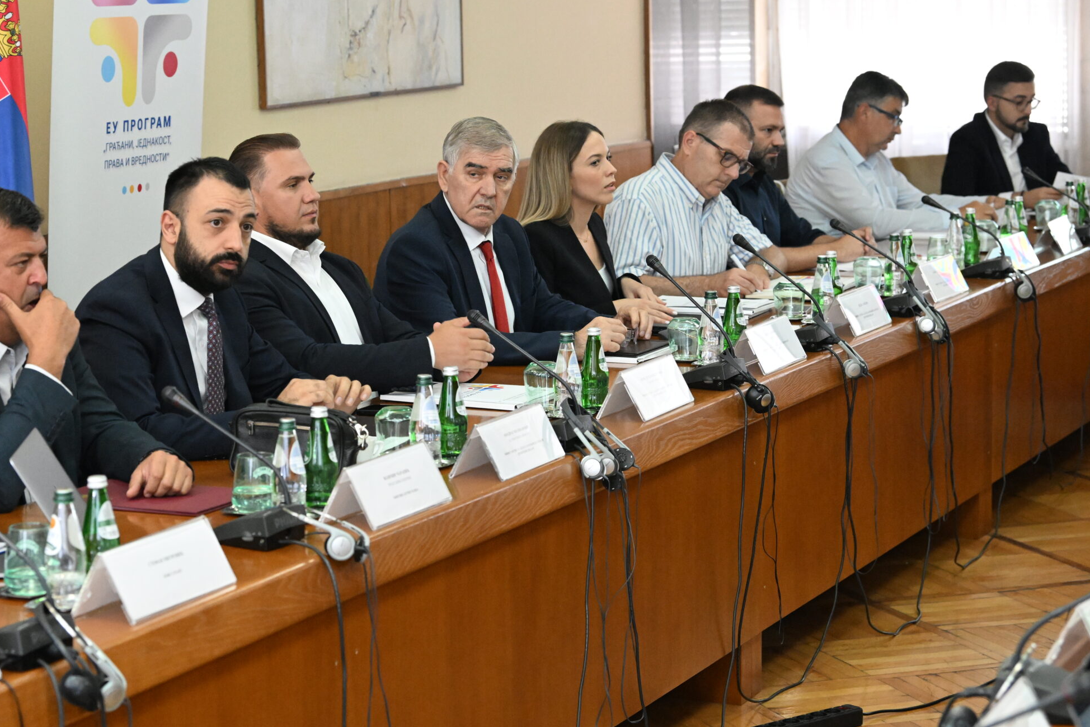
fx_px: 2786
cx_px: 432
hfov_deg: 22.1
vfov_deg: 14.9
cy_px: 319
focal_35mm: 92
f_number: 5
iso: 6400
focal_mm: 70
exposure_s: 1/160
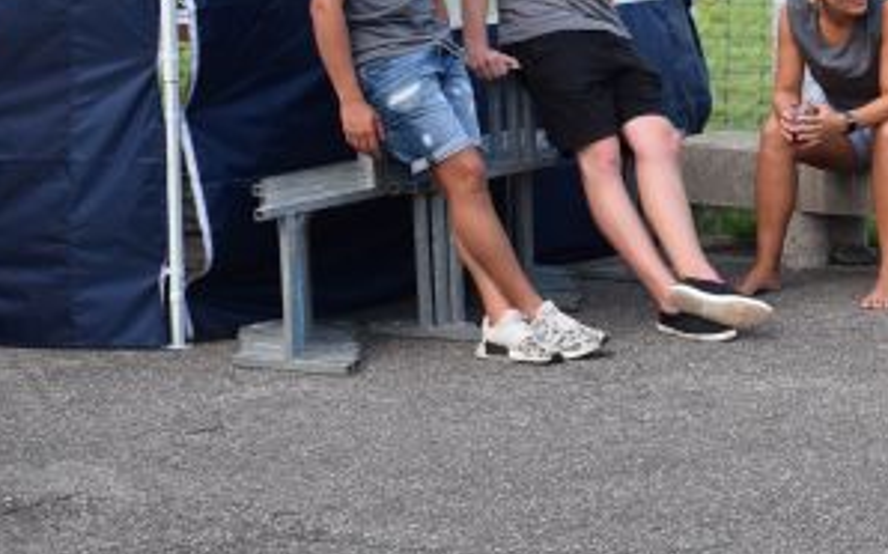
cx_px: 924
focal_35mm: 148
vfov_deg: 8.8
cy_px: 74
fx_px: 3583
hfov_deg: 13.9
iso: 400
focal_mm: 45
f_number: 7.1
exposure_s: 1/200
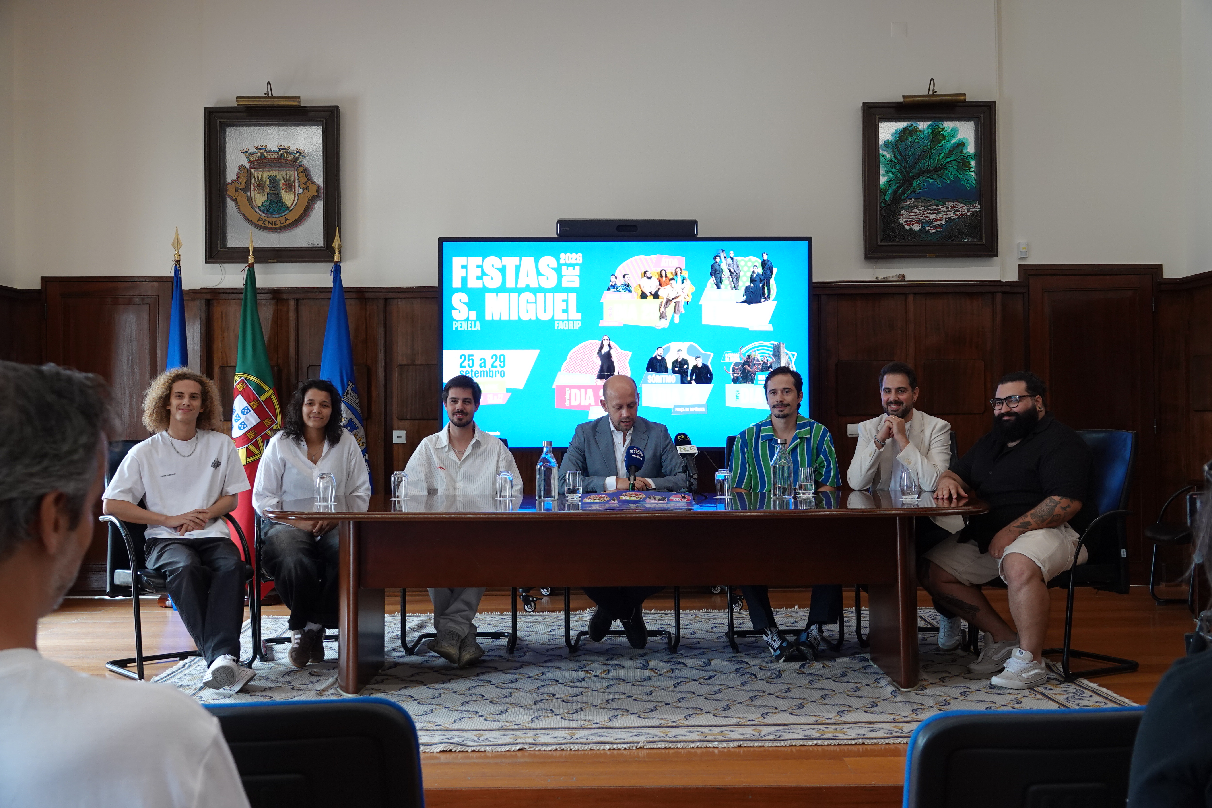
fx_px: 1246
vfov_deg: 35.9
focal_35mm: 37
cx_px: 606
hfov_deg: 51.9
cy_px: 404
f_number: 3.2
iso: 320
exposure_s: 1/40
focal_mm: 13.7
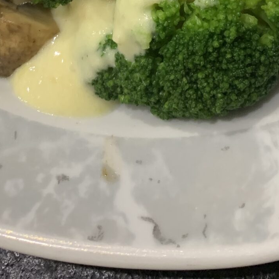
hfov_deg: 20.9
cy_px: -177
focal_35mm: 83
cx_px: 163
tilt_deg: -60.1
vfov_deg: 17.9
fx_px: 757
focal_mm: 4.25
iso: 200
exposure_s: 1/50
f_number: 1.8
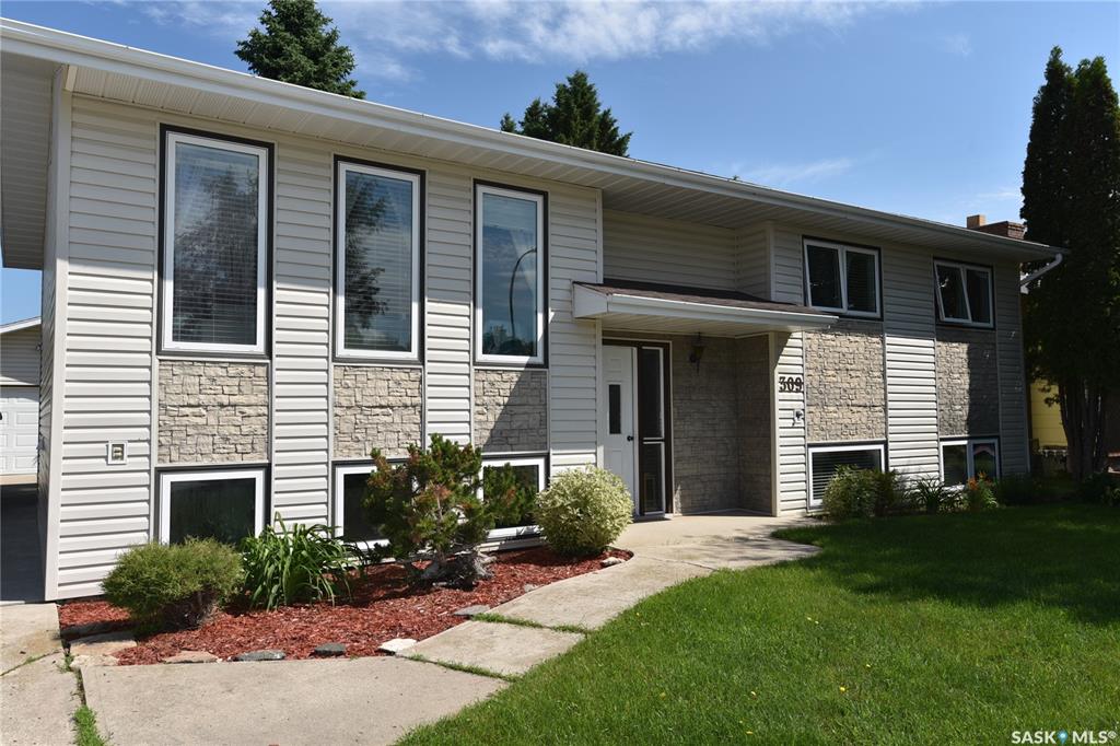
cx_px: 560
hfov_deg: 69.4
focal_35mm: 26
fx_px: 809
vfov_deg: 49.5
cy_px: 373
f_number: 10
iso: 100
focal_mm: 26
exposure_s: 1/200
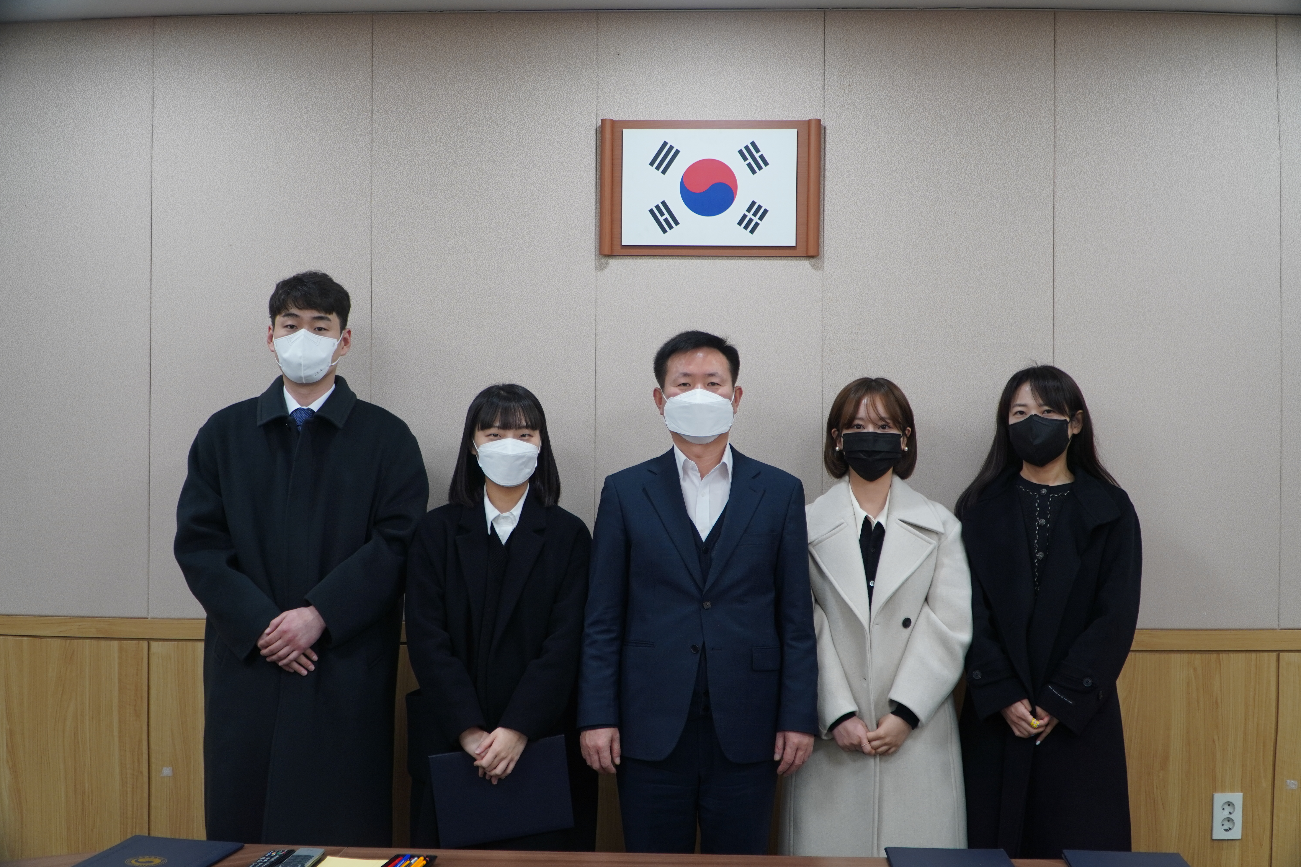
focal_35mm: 39
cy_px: 434
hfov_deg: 49.6
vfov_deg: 34.2
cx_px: 650
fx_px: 1409
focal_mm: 26
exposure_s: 1/40
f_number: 4
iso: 250
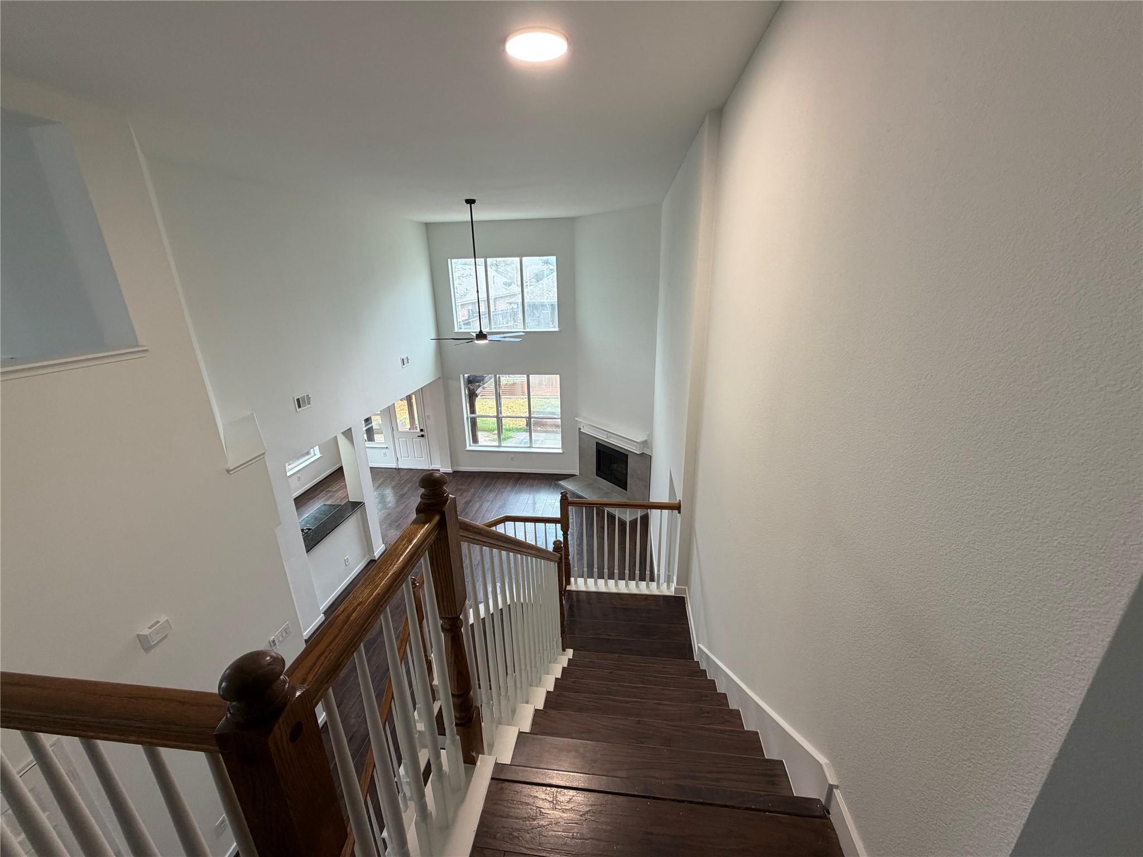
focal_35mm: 14
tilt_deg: -18.2
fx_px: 462
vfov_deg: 85.7
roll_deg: +1.8
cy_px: 428
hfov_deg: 102.1
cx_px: 572
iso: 160
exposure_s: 1/60
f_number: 2.2
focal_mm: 2.22
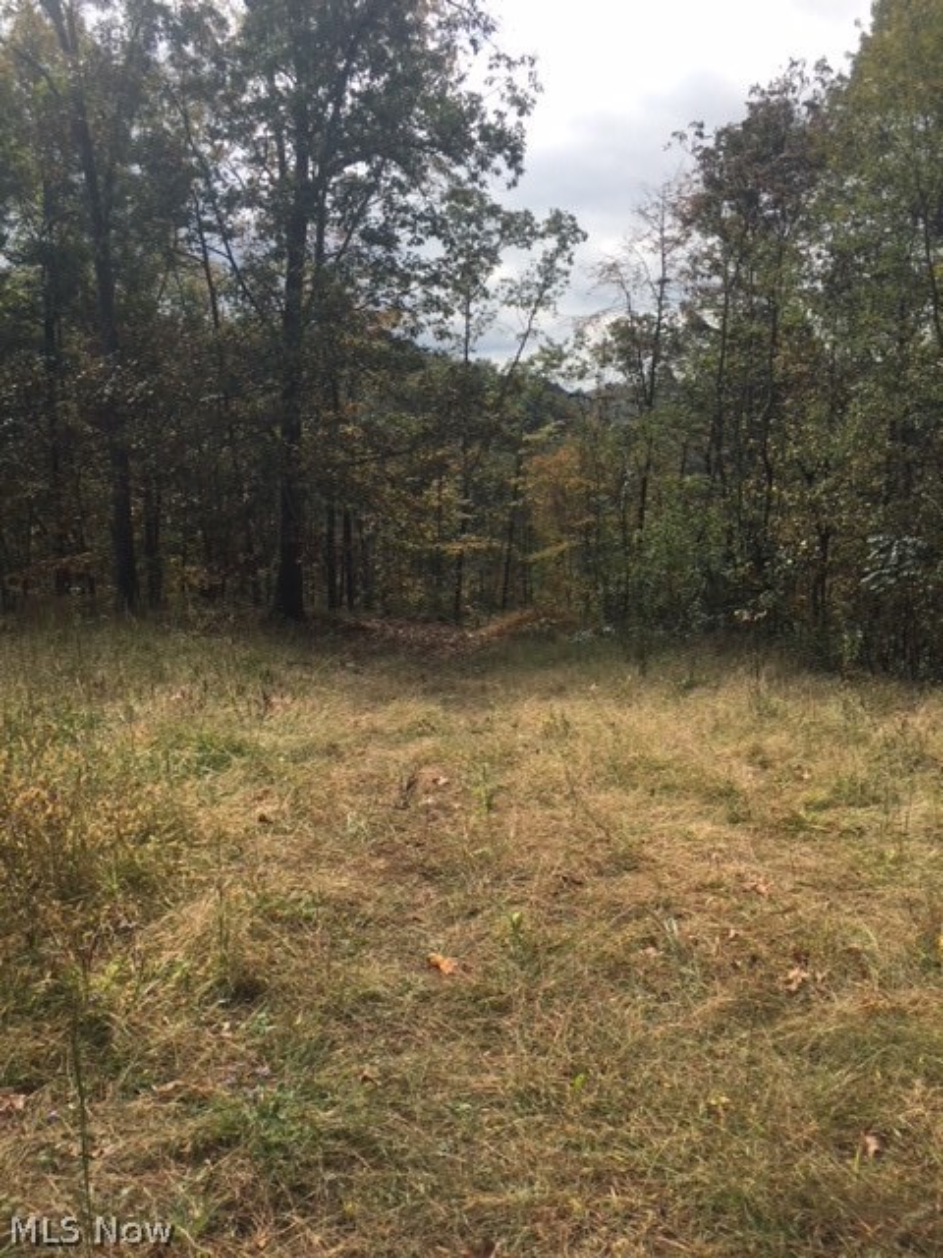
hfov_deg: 48.2
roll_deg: -1.3
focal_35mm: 29
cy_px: 629
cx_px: 472
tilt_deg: -9.5
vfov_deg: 61.7
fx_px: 1053
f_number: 2.2
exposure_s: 1/864
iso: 25
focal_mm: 4.15
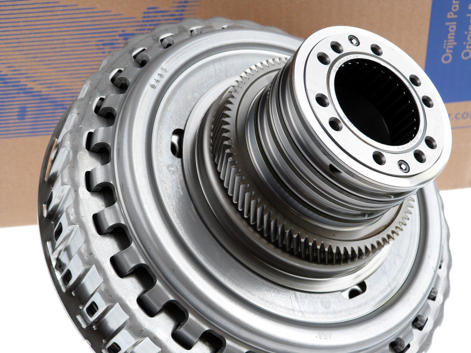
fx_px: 667
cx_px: 236
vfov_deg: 29.7
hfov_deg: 38.9
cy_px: 176
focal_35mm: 49
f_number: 3.2
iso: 125
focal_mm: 8.7
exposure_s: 1/60
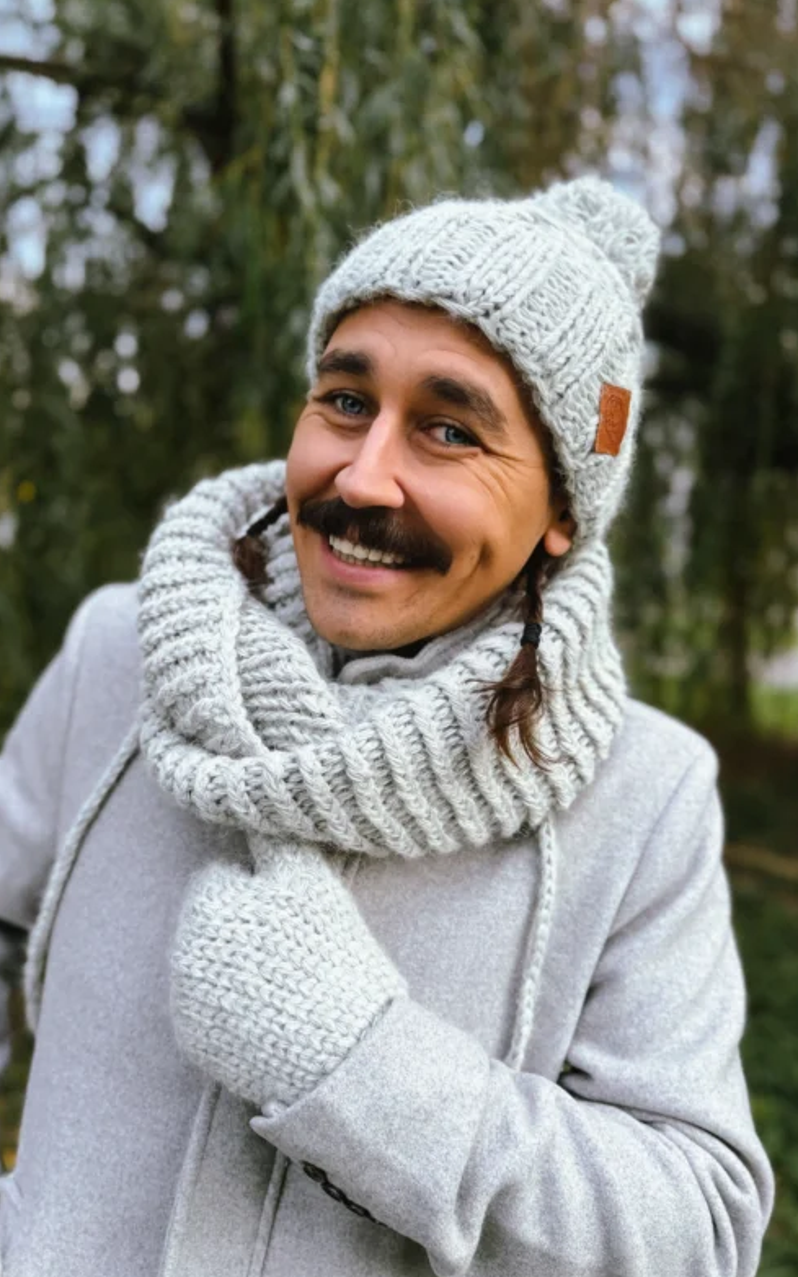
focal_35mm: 26
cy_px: 636
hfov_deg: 47.5
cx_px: 352
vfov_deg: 70.4
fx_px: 905
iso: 80
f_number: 1.8
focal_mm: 6.76
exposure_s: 1/320
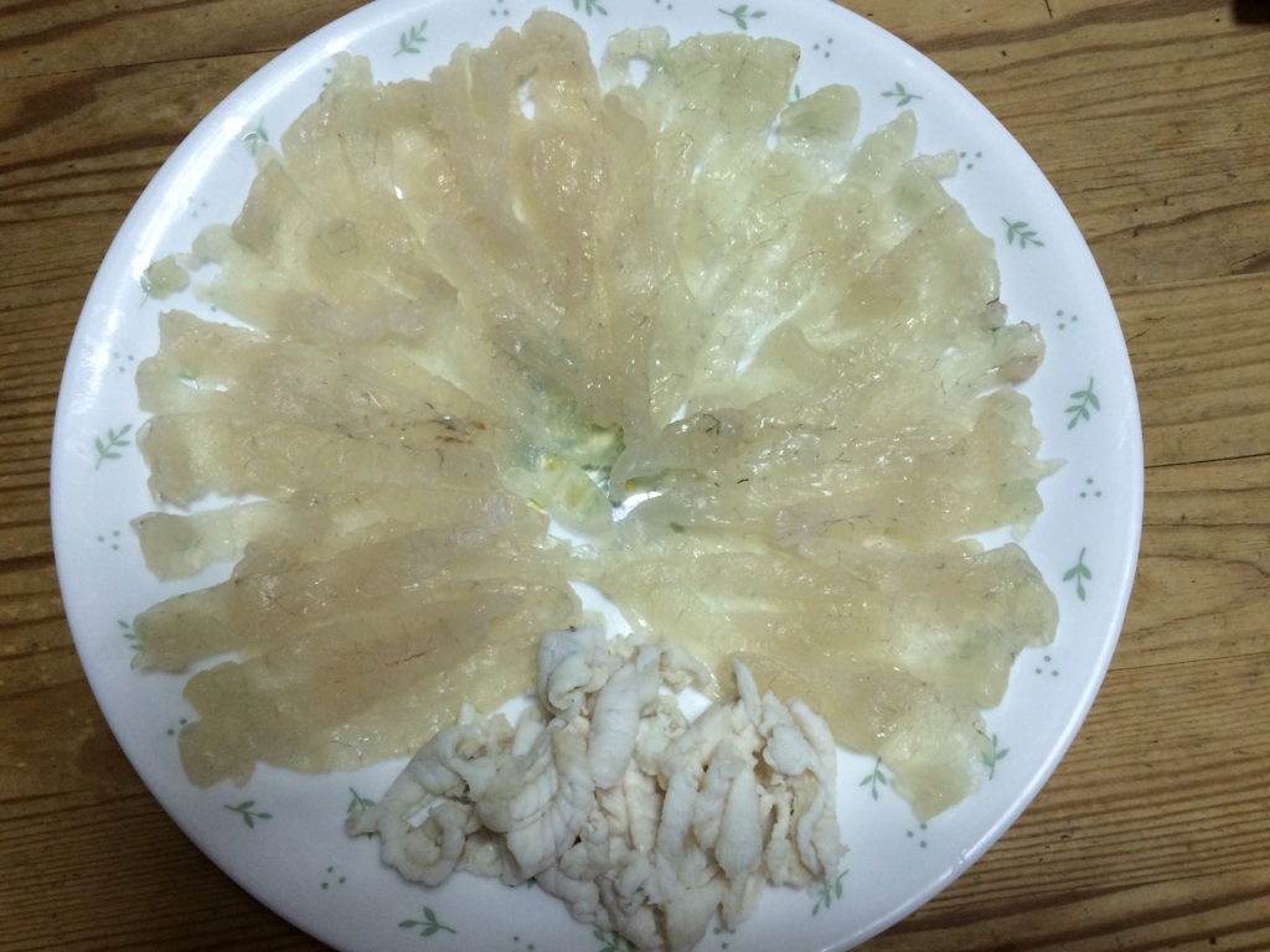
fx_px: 1064
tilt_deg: -75.8
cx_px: 635
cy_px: 476
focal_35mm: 29
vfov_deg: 48.2
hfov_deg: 61.7
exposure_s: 1/33
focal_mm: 4.15
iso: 125
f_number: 2.2
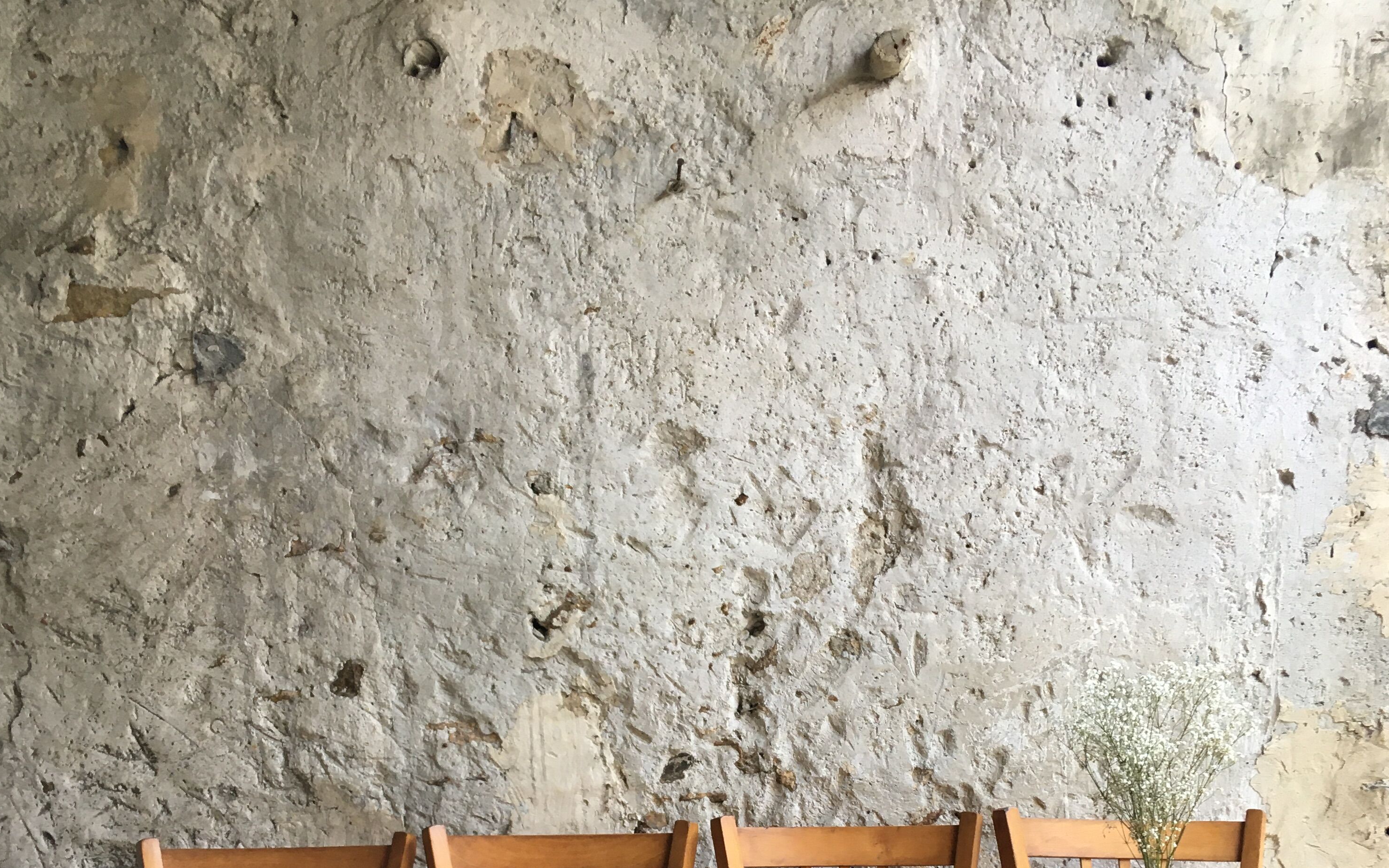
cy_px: 806
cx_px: 700
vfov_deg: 29.1
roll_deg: +1.5
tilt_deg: -5.7
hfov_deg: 47.2
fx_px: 1590
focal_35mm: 42
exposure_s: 1/33
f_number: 2.2
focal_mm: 4.15
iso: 64
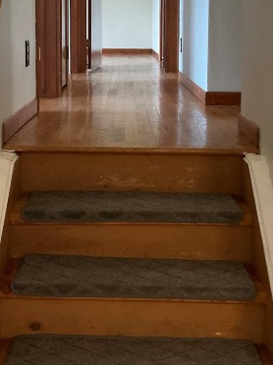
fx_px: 631
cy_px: 74
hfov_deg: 24.4
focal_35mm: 60
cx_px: 115
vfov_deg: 31.4
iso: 250
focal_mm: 3
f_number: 1.8
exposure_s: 1/30
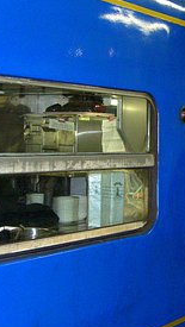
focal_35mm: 77
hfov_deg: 15.4
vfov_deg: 27.5
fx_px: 670
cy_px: 171
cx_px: 193
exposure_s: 1/60
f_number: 2.8
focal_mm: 7.9
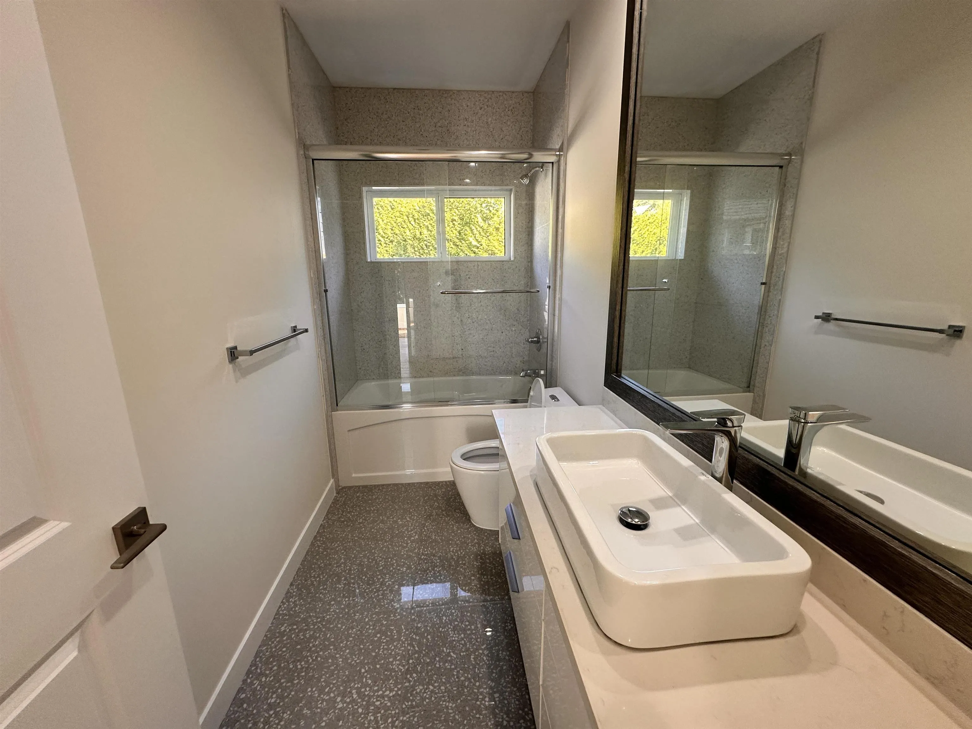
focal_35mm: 14
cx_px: 486
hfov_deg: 102.1
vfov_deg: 85.7
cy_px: 364
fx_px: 393
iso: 160
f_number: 2.2
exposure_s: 1/120
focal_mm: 2.22
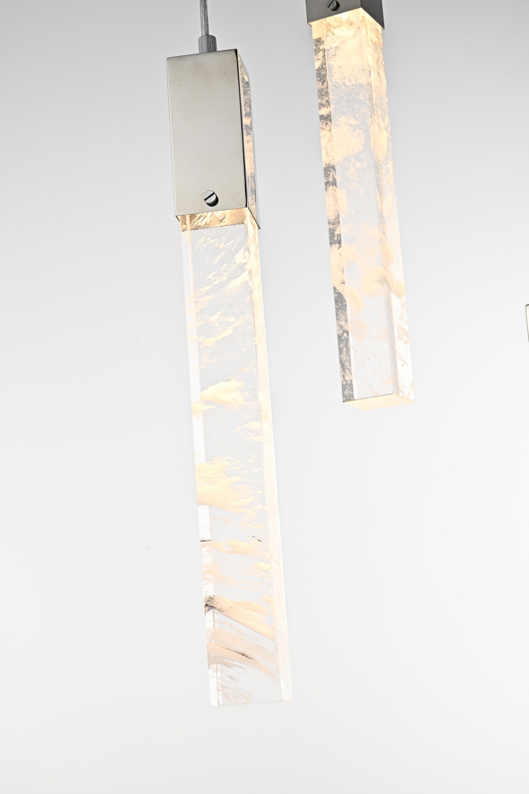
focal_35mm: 70
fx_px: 1543
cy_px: 397
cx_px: 264
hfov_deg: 19.5
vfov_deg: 28.8
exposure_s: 1/15
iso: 100
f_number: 22
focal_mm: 70
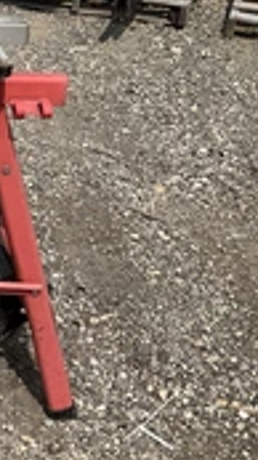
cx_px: -176
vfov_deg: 28.4
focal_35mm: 73
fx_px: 890
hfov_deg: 14.8
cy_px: 90
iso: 25
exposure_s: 1/2801
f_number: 1.8
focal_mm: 3
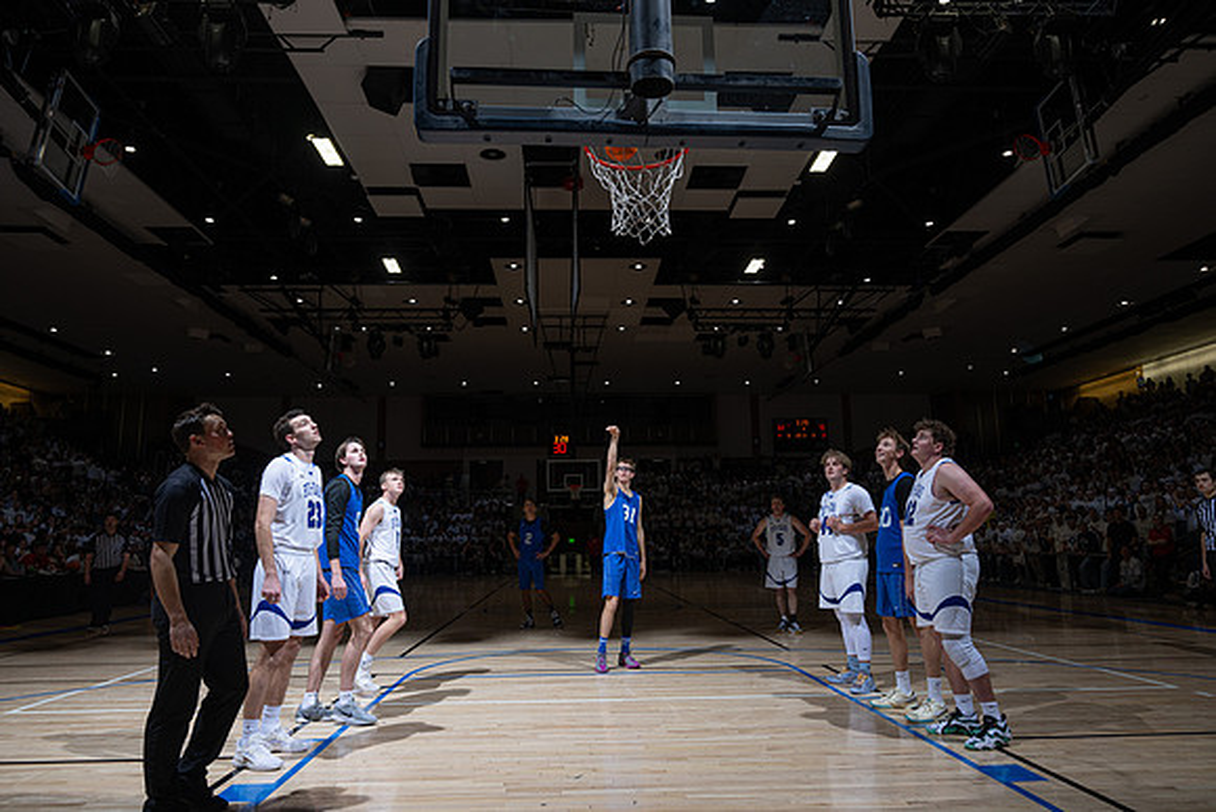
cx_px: 608
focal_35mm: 25
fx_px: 838
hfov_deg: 72.0
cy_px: 406
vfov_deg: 51.7
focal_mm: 24
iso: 125
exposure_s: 1/60
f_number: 6.3
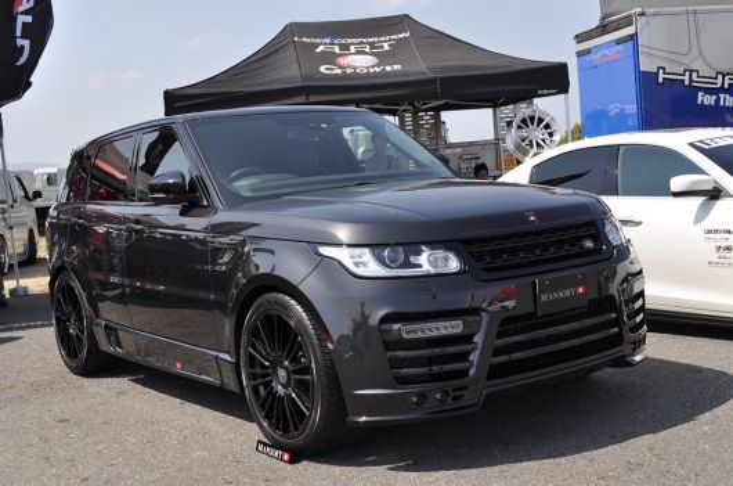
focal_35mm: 48
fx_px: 975
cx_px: 366
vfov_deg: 28.0
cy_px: 243
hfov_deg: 41.2
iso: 200
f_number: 9
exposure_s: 1/320
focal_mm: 32
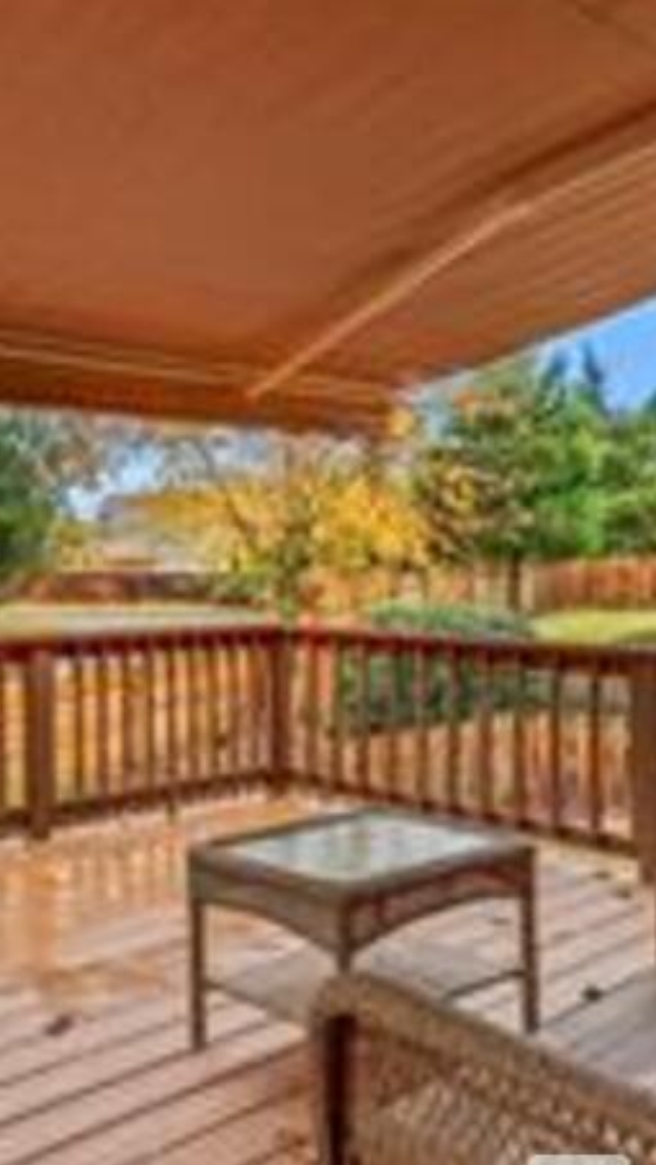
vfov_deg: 59.4
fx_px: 1020
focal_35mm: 33
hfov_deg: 32.4
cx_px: -22
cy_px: 615
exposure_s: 1.3
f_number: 11
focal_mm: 19
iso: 160
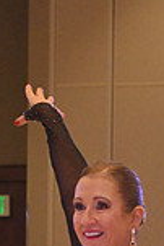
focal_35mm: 299
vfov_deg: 6.7
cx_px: 220
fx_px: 2038
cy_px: 456
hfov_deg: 4.6
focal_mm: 78
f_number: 9
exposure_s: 1/200
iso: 6400
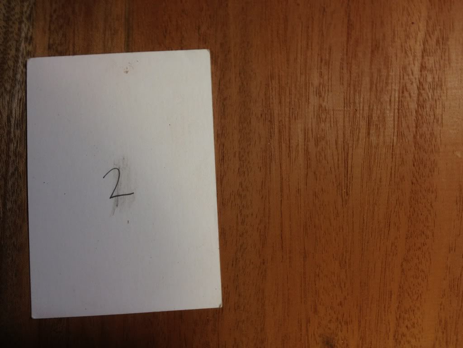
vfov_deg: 40.7
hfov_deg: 52.6
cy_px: 174
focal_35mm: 35
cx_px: 232
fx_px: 468
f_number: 2.4
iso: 80
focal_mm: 4.3
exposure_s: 1/40
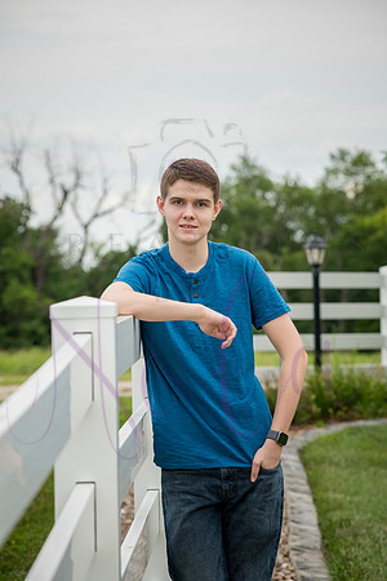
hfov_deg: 12.2
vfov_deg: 18.3
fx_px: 1806
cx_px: 194
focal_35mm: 112
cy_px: 290
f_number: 6.3
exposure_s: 1/640
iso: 640
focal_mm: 112
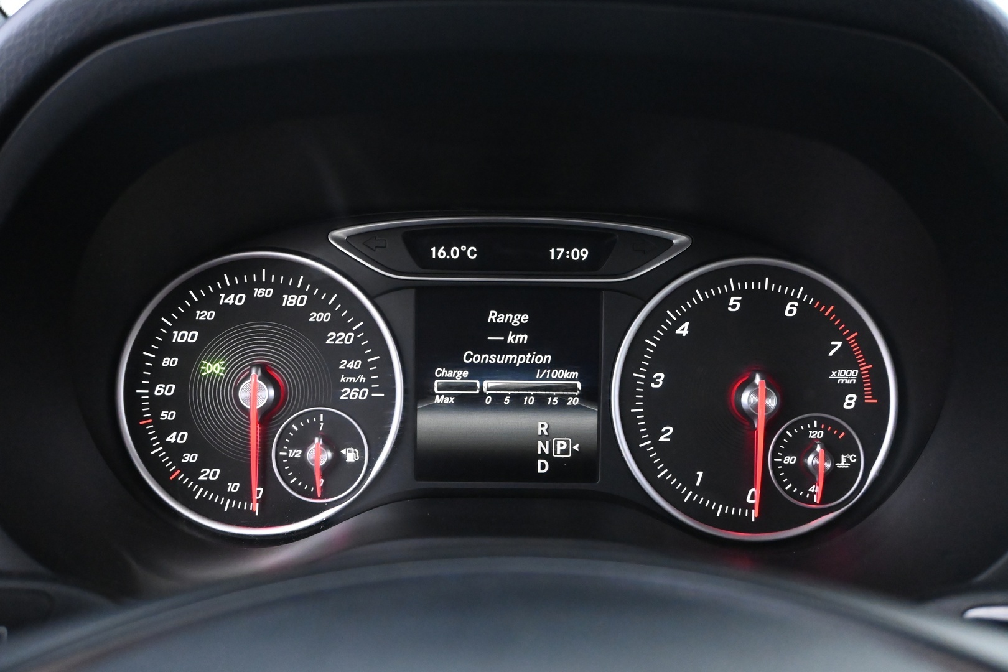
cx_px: 504
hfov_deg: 58.3
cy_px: 336
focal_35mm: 32
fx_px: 903
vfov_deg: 40.8
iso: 6400
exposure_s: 1/15
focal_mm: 21.5
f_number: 4.5
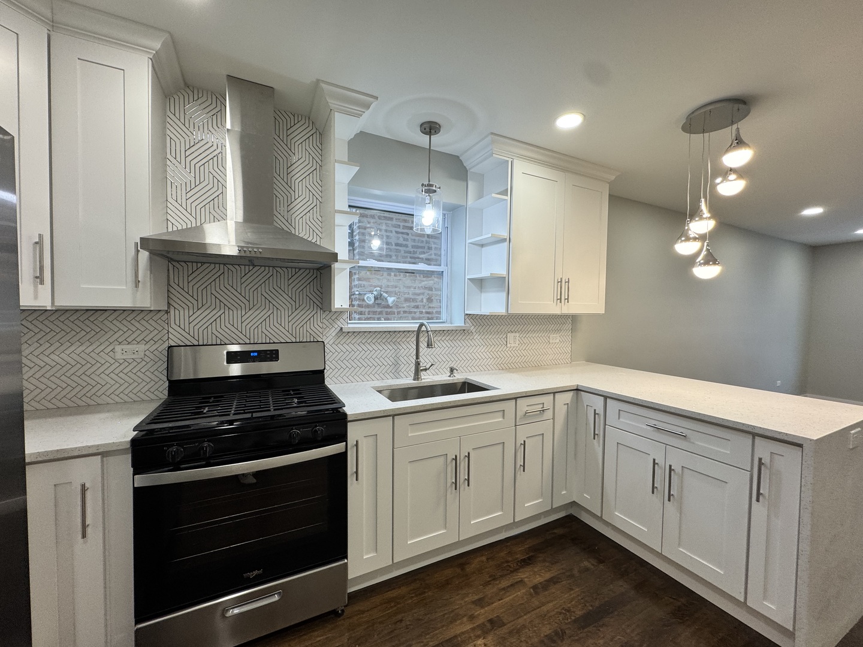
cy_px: 324
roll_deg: -0.7
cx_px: 432
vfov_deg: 85.7
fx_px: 349
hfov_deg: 102.1
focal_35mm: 14
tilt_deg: -2.8
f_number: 2.2
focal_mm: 2.22
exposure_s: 1/120
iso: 80
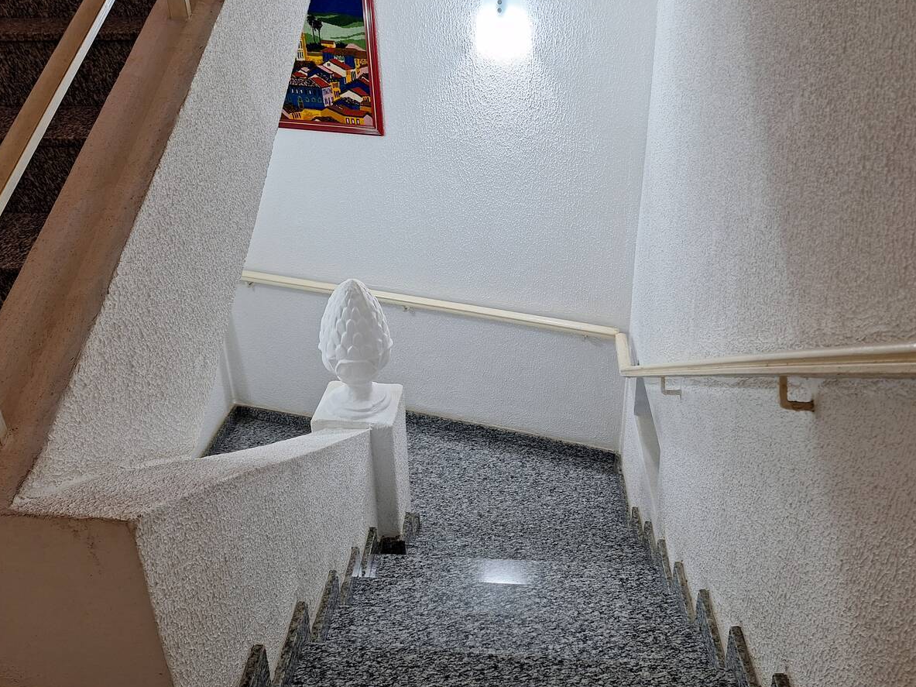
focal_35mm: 28
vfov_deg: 49.5
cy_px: 285
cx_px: 477
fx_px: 741
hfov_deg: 63.4
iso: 100
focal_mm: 5.54
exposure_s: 1/40
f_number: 1.8
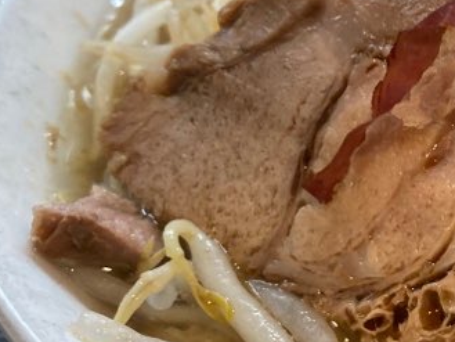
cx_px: 596
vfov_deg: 17.4
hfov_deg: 20.9
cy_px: 130
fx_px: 1118
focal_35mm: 85
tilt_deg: -38.3
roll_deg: -1.8
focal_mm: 3.99
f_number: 1.8
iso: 125
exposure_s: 1/60
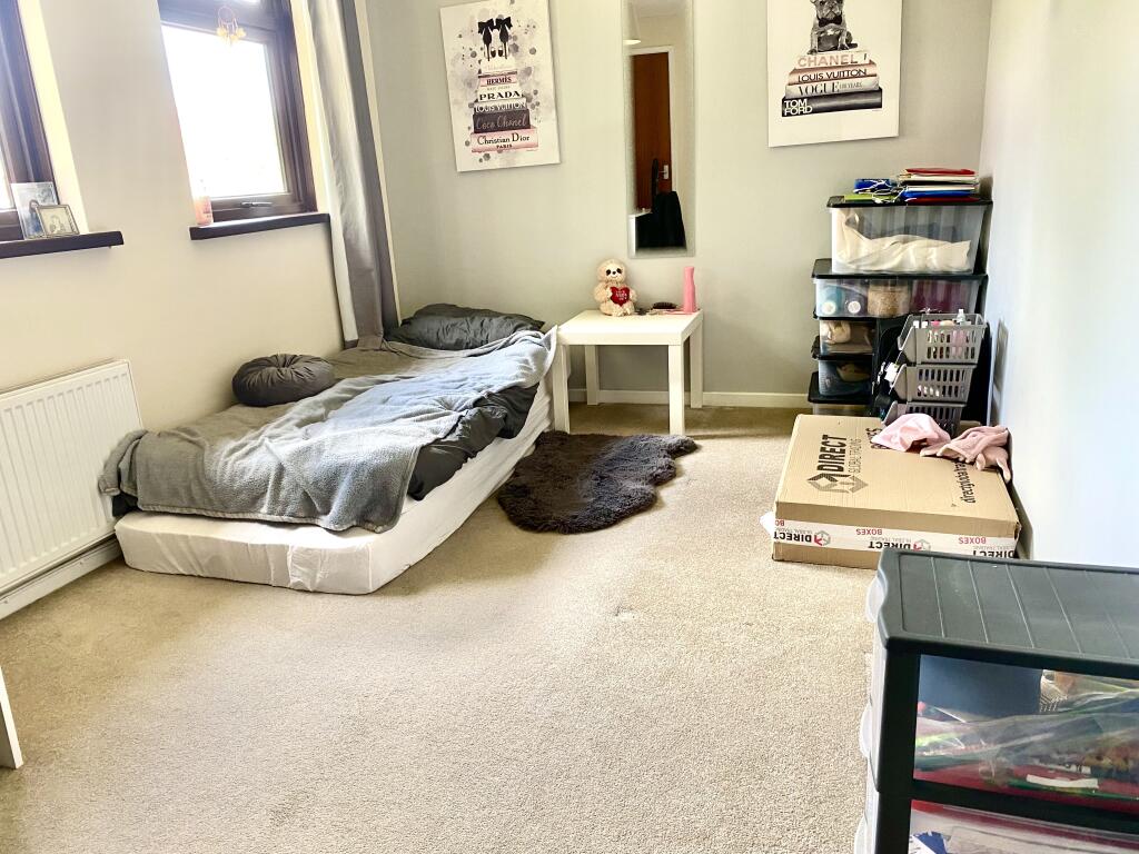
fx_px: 856
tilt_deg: -16.9
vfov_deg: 53.1
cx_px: 570
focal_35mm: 26
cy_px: 427
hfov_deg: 67.3
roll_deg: +3.9
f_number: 1.8
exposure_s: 1/74
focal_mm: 4.25
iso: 125
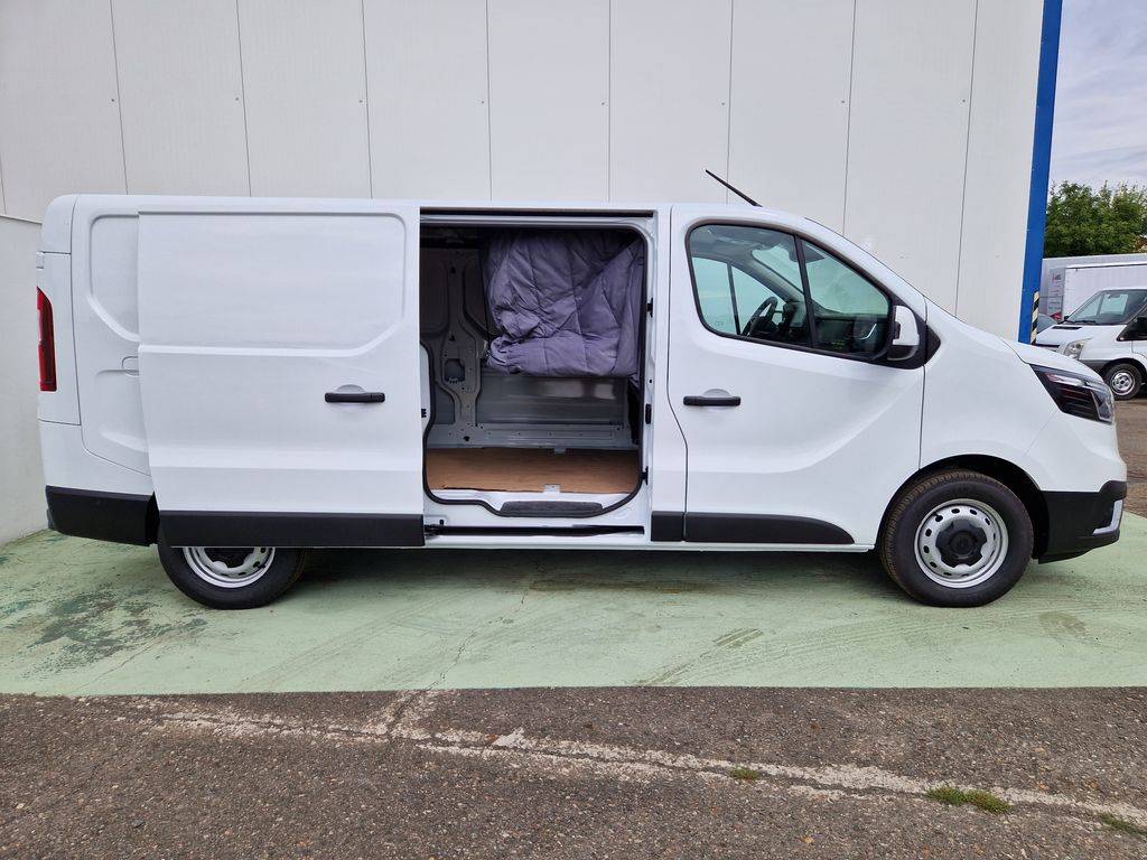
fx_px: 762
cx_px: 574
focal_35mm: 23
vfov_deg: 58.9
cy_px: 430
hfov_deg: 73.9
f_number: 1.8
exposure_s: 1/1696
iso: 50
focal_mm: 5.4
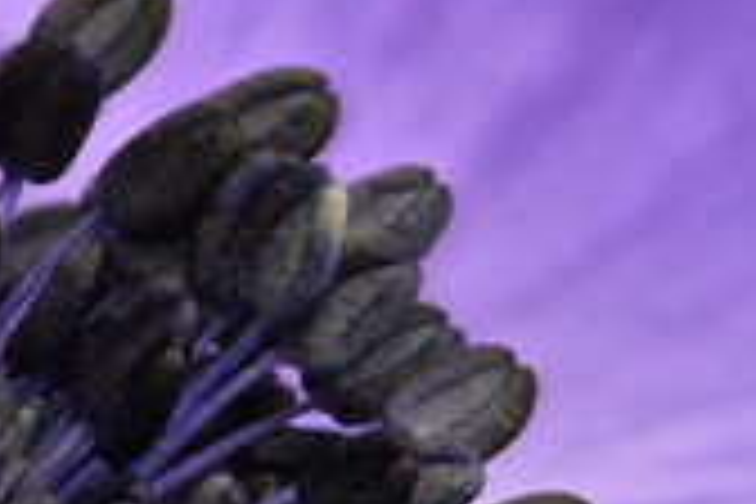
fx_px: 9848
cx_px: 18
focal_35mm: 469
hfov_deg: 4.4
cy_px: 740
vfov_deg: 2.9
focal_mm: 105
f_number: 14
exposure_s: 1/200
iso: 125
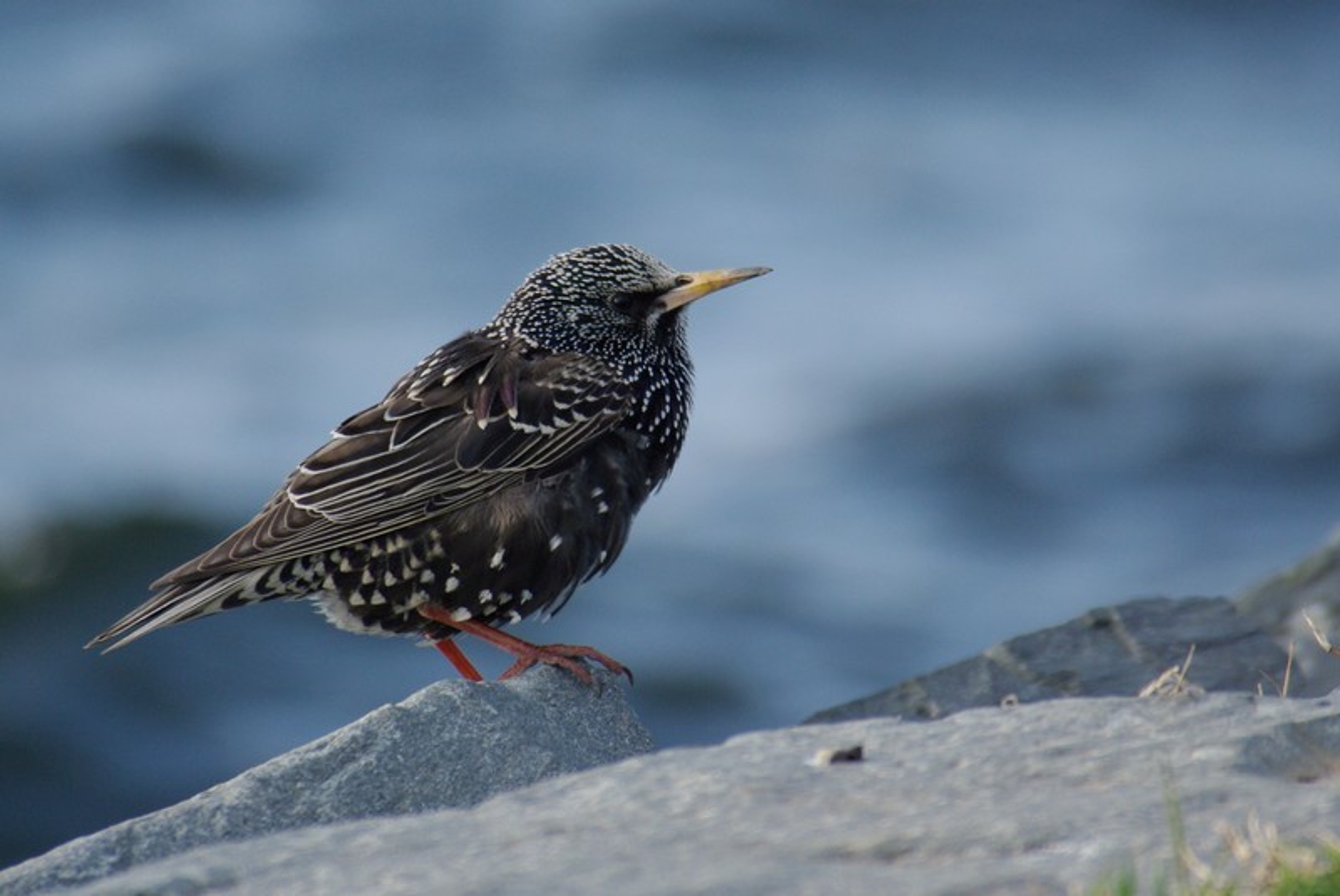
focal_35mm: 450
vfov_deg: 3.1
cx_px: 670
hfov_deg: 4.6
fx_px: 16765
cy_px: 448
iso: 200
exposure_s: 1/160
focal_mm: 300
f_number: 6.7
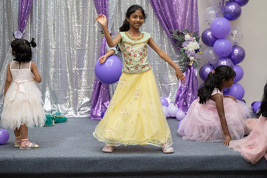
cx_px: 134
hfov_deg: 27.8
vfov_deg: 18.7
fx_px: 540
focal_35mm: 73
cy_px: 89
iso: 800
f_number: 3.2
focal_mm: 72
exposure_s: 1/160
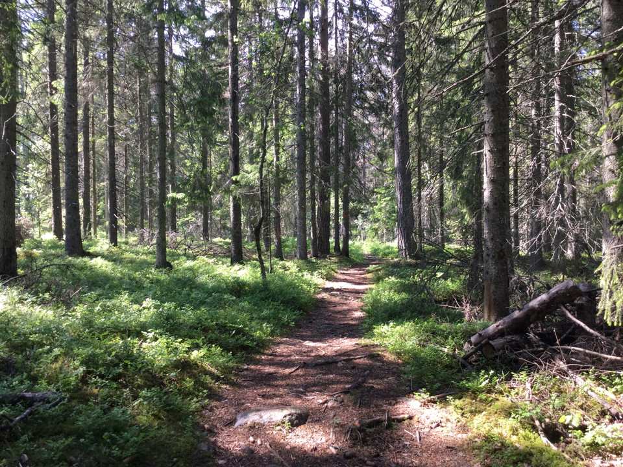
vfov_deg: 45.4
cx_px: 312
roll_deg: -0.2
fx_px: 558
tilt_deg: -0.5
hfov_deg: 58.4
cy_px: 234
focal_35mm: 31
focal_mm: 3.3
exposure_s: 1/100
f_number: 2.4
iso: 32
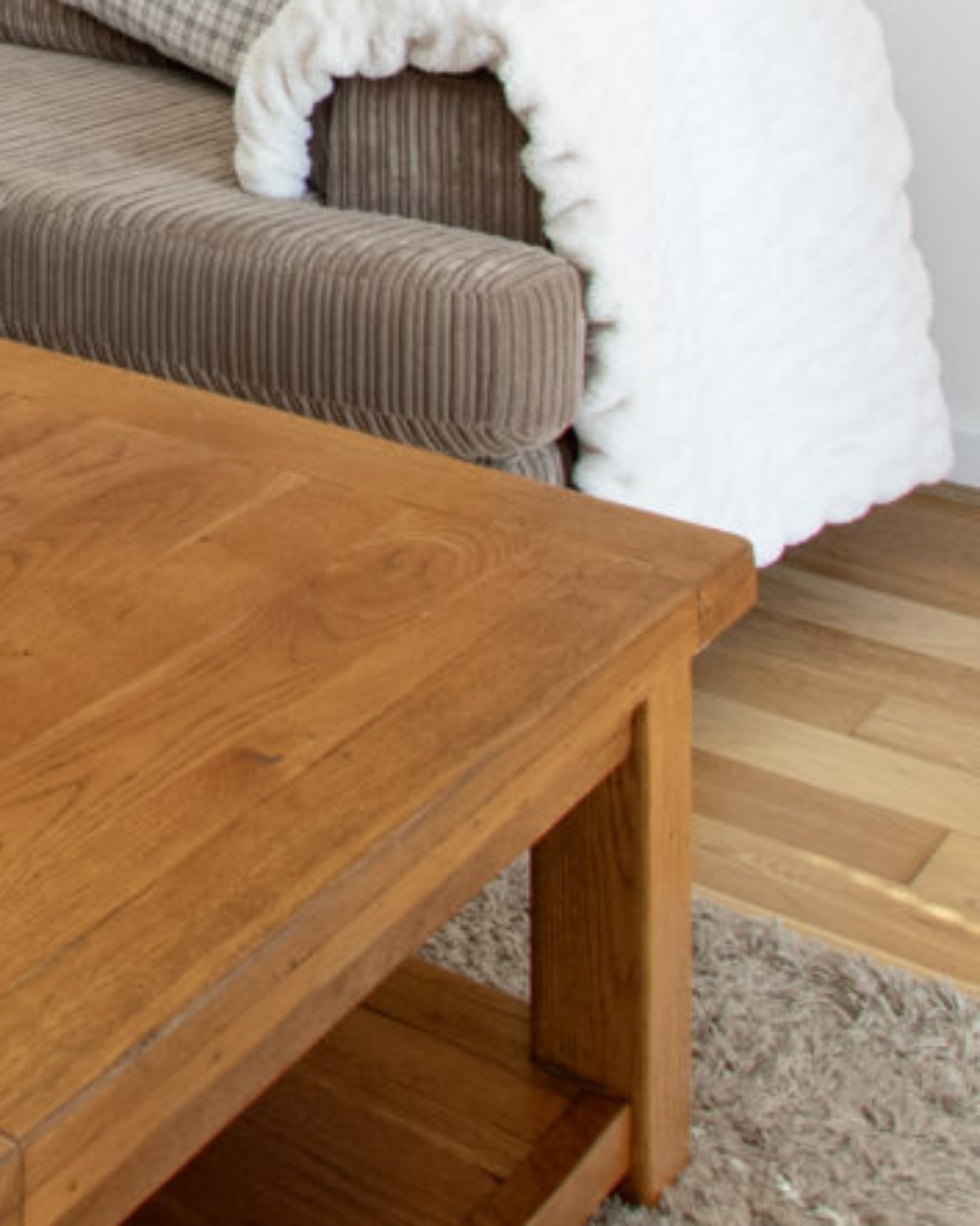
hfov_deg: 20.7
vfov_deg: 26.5
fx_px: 2213
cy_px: -343
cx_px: -548
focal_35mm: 61
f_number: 8
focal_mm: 10
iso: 320
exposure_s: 1/6
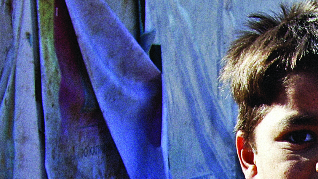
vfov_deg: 9.1
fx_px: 1070
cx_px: 457
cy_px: 316
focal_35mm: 127
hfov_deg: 15.7
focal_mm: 7.9
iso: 50
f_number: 2.8
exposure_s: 1/400
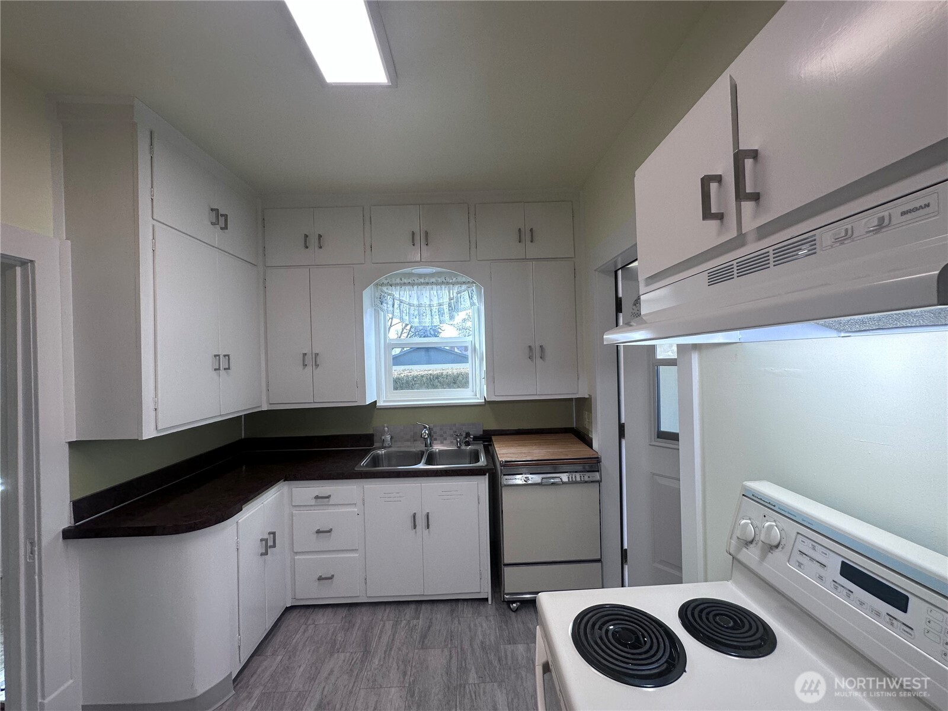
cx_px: 474
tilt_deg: +0.7
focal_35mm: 14
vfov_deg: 85.7
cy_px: 356
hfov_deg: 102.1
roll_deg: +1.4
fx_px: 383
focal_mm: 2.22
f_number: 2.2
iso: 100
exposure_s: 1/128
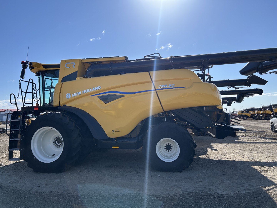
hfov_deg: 67.3
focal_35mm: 26
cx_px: 138
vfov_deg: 53.1
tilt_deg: +5.7
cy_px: 104
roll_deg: +1.4
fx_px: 208
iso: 50
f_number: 1.5
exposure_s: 1/5882
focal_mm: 5.7
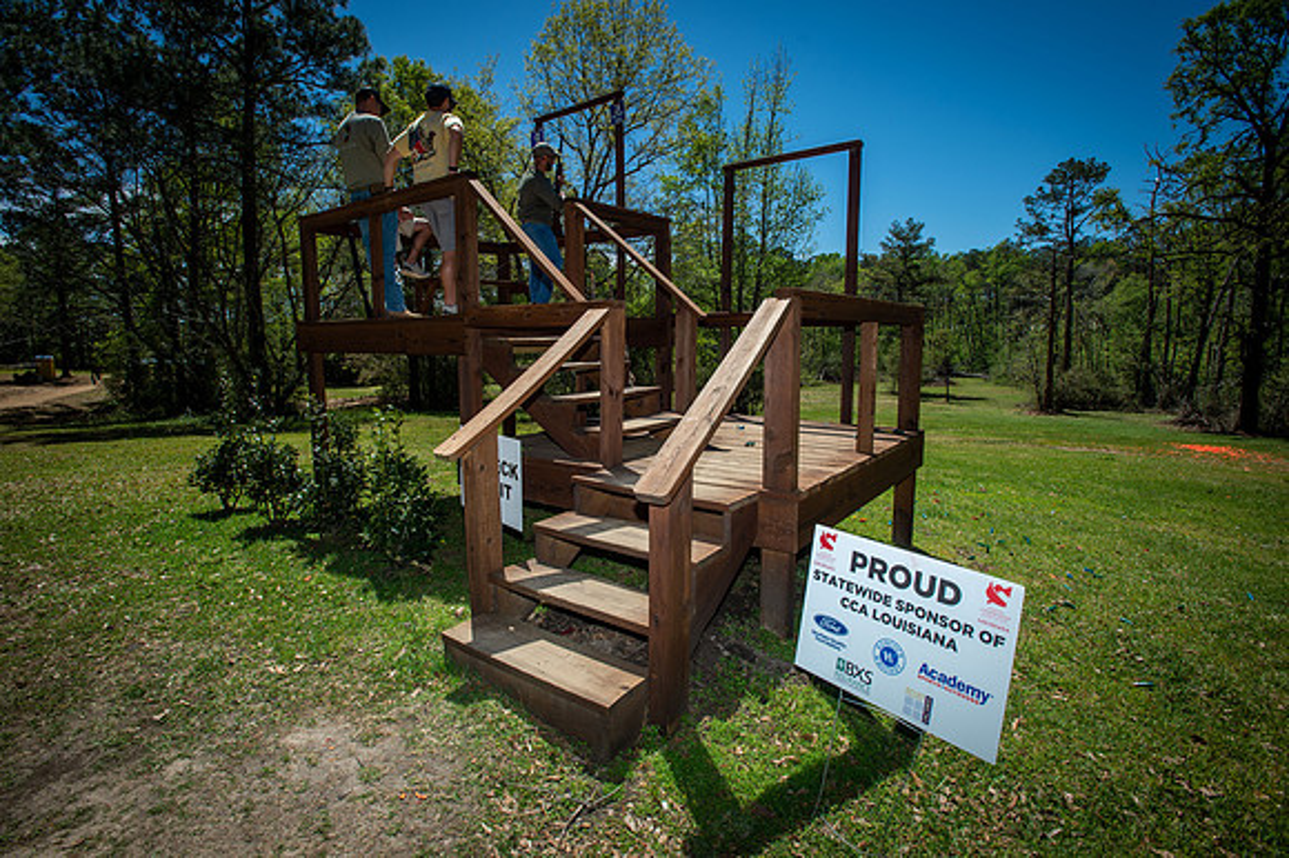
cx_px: 644
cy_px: 429
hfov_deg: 93.3
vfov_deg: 70.4
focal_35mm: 17
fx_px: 608
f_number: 8
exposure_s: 1/250
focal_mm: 17
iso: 80
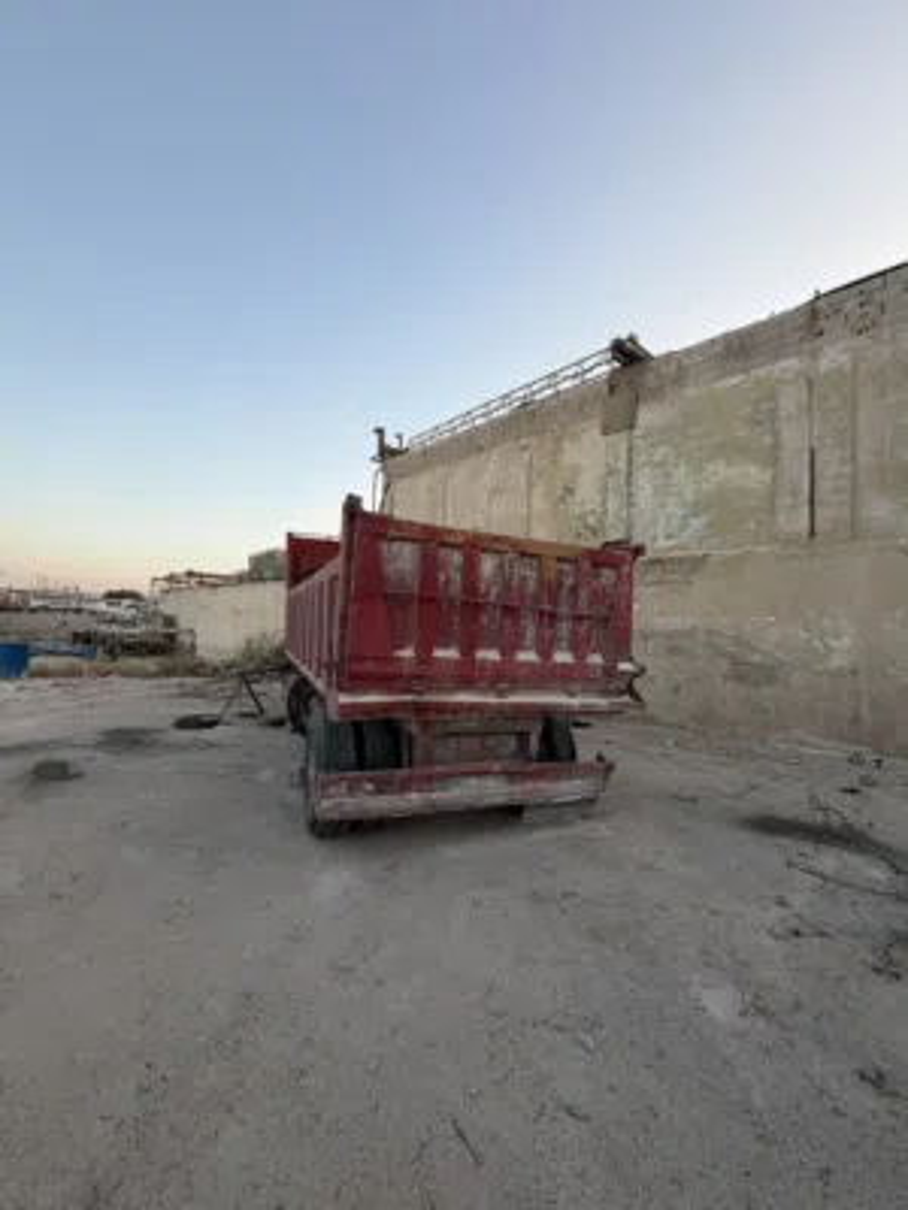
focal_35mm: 14
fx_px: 490
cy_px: 605
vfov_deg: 102.1
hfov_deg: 85.7
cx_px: 454
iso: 40
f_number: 2.2
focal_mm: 2.22
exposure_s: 1/201
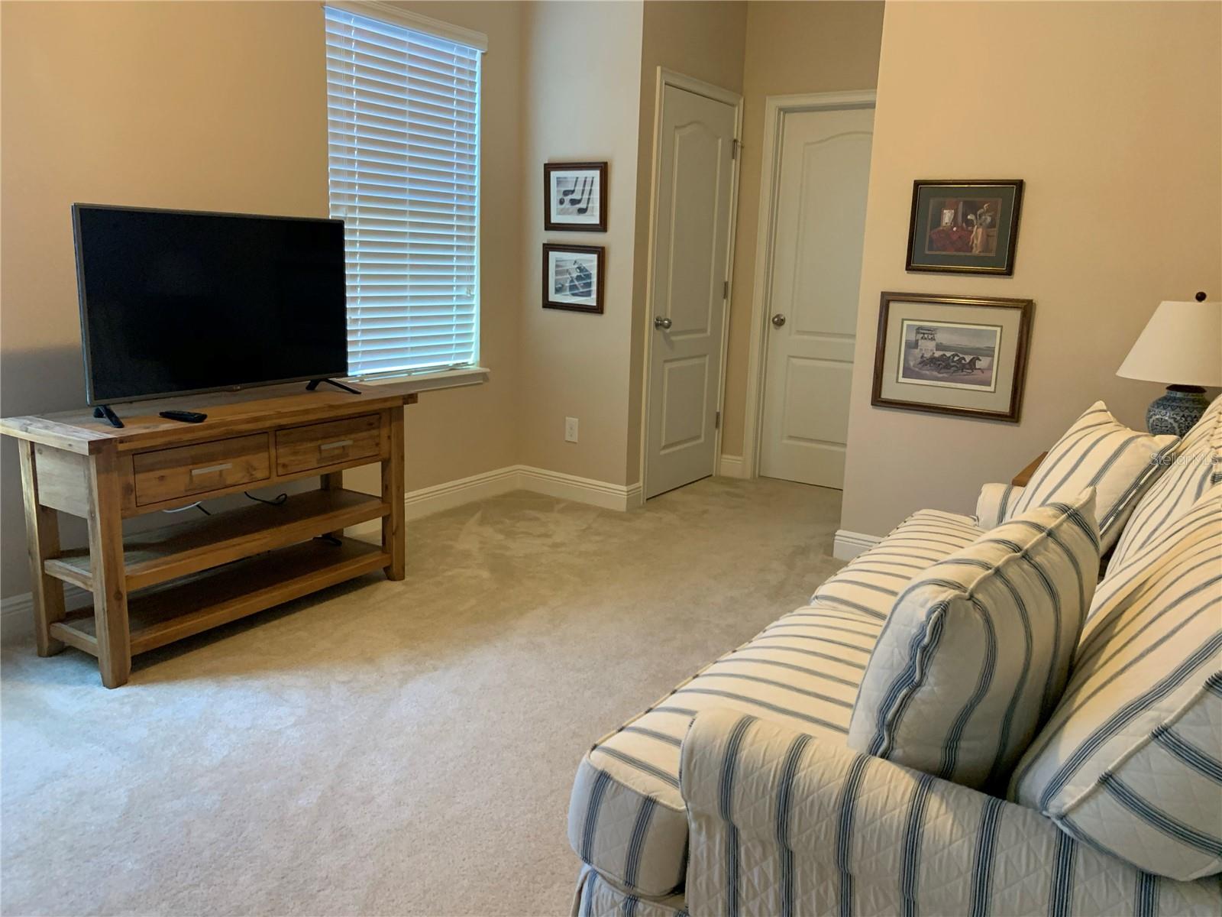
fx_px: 918
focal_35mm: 26
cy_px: 458
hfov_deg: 67.3
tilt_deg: -11.9
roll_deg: -1.7
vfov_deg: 53.1
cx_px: 611
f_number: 1.8
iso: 250
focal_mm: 4.25
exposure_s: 1/60
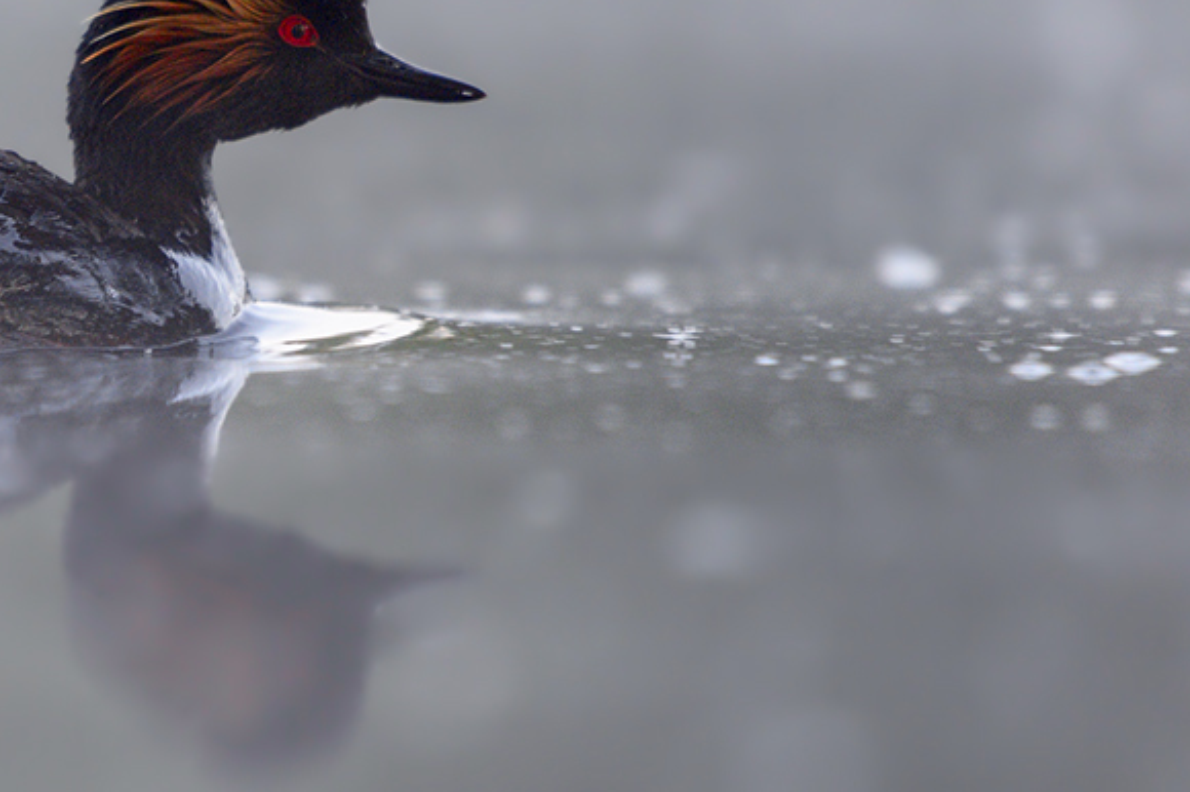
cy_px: 86
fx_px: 41030
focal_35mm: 1242
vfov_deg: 1.1
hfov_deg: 1.7
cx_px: 279
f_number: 4
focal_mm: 600
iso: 1250
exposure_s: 1/100
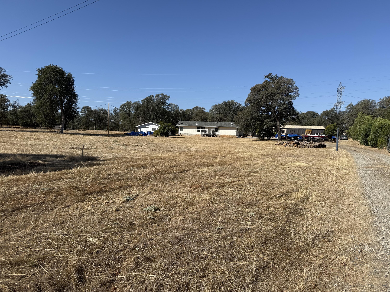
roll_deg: -1.6
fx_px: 270
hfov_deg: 71.6
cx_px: 195
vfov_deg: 56.8
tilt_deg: -2.1
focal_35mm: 24
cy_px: 146
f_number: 1.78
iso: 80
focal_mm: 6.76
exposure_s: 1/5319
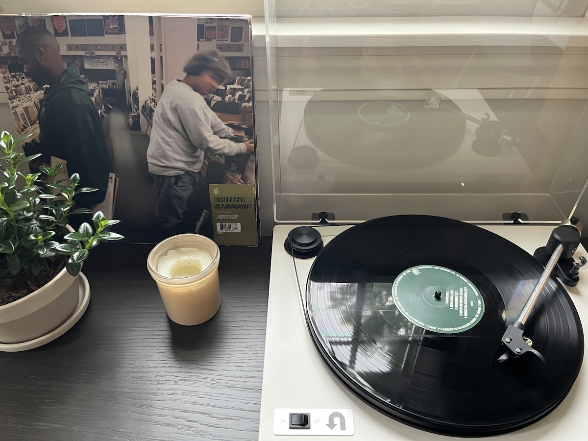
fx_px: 442
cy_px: 220
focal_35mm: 26
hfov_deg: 67.3
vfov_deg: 53.1
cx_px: 294
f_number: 1.6
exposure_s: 1/60
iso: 500
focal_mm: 5.1
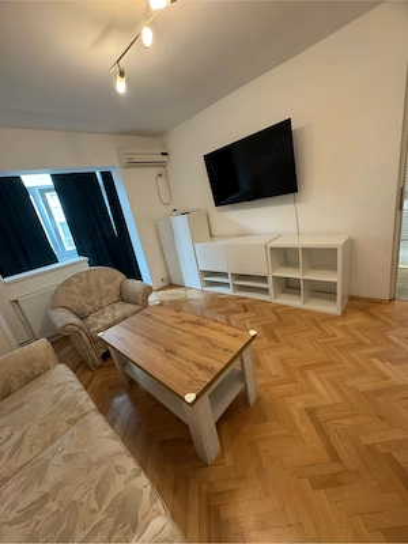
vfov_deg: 102.1
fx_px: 220
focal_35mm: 14
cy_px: 272
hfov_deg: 85.7
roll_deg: +11.0
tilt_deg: -17.1
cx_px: 204
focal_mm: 2.22
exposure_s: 1/50
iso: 320
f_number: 2.2
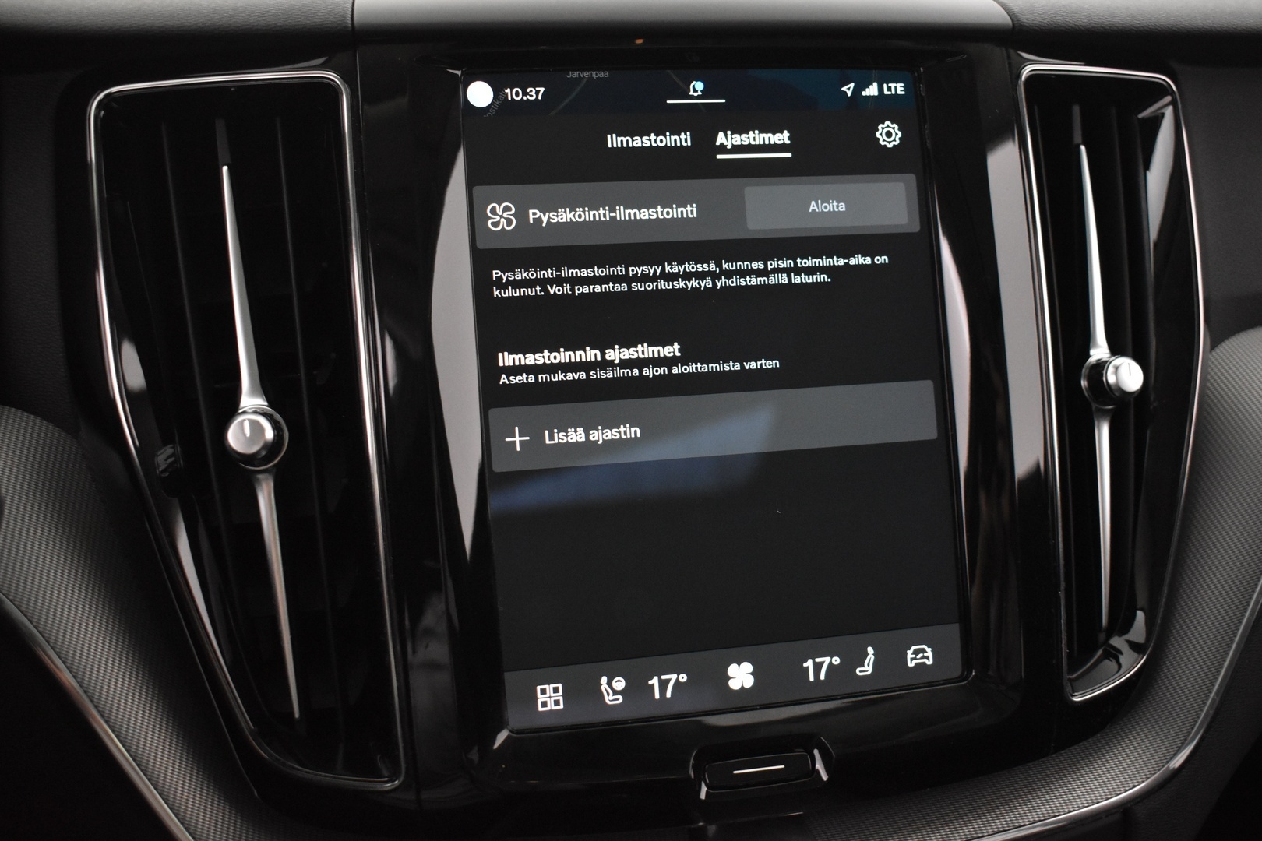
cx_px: 631
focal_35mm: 40
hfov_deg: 47.9
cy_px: 420
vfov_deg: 33.0
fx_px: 1420
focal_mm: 27
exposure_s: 1/30
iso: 3200
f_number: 4
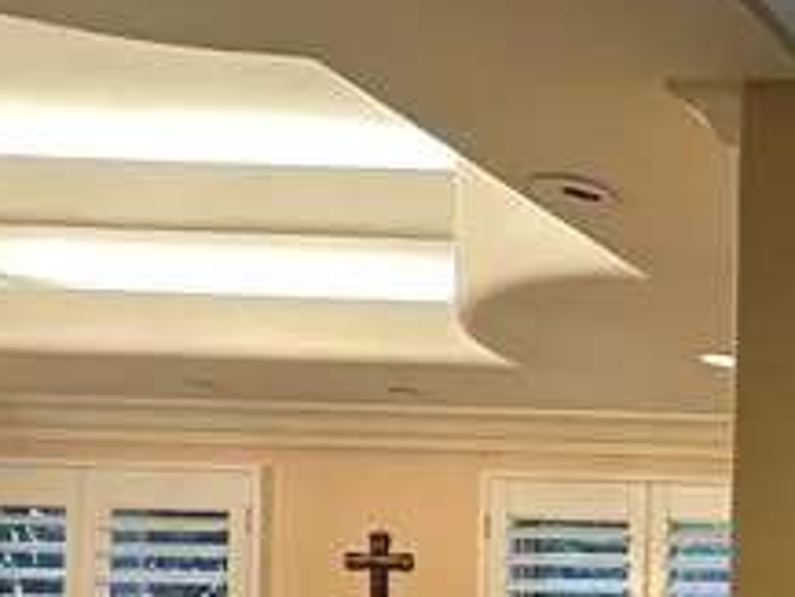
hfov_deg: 19.0
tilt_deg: +0.5
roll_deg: -0.9
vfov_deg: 20.2
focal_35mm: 66
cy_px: 802
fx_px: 1517
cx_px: 1561
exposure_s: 1/60
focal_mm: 2.22
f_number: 2.2
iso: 160
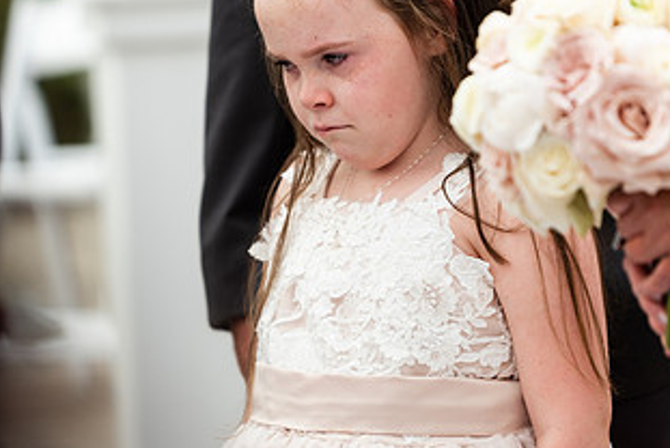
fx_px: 6948
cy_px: 288
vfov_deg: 3.7
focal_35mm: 373
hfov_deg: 5.5
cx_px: 396
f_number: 2.8
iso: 64
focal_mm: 200
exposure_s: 1/800
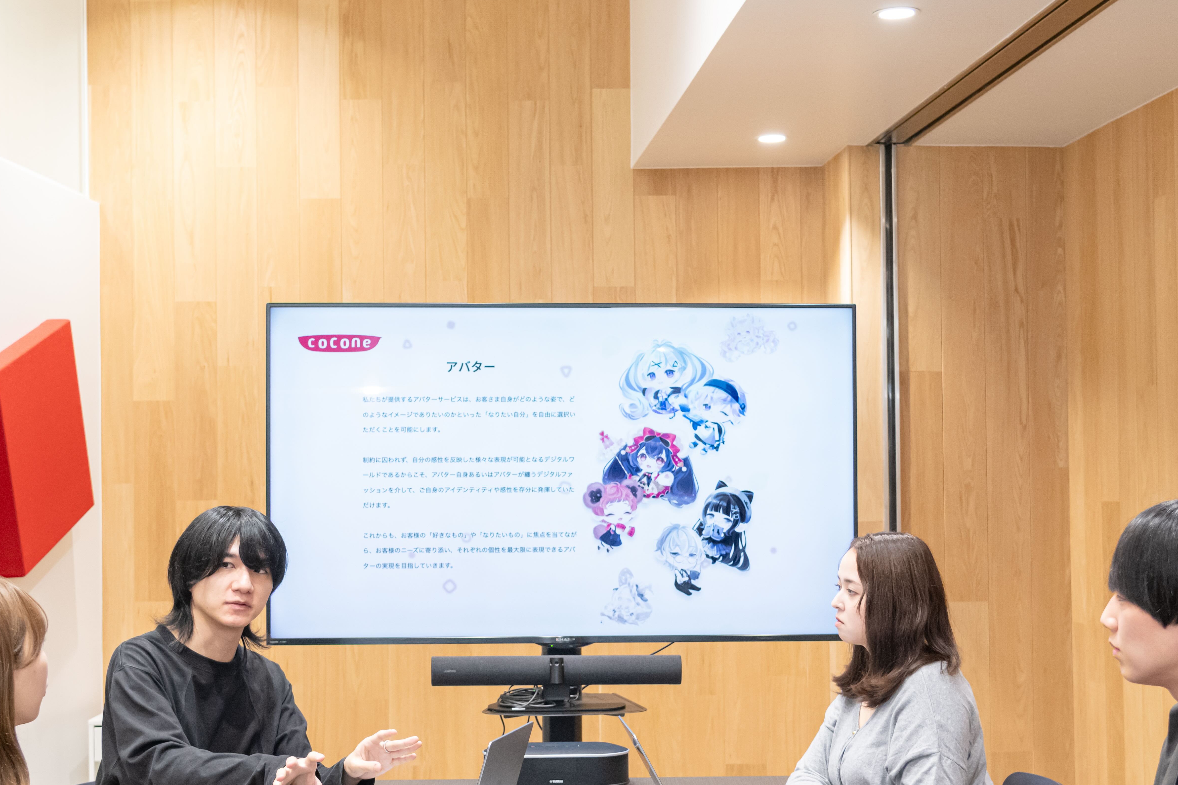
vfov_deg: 25.0
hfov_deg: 36.9
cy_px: 470
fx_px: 1767
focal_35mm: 54
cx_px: 562
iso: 1600
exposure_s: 1/125
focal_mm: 31
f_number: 4
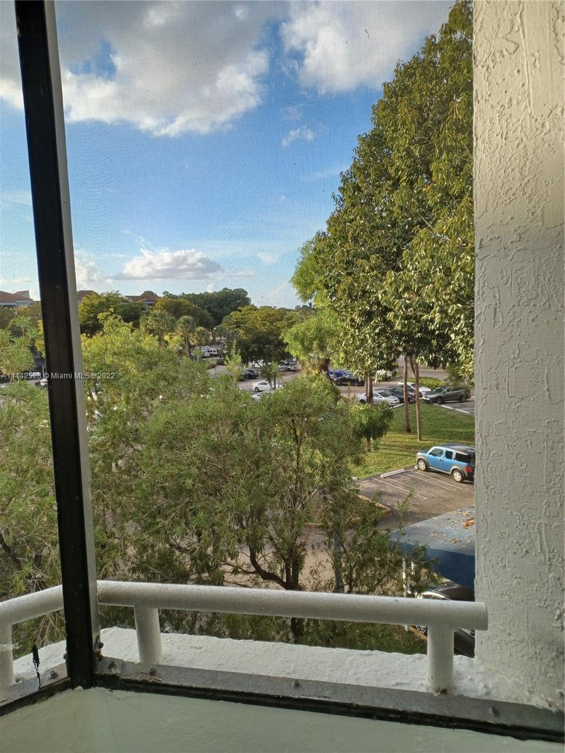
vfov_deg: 69.4
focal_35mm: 25
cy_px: 376
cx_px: 282
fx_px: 544
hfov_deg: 54.9
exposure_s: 1/172
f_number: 1.8
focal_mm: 4.6
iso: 32
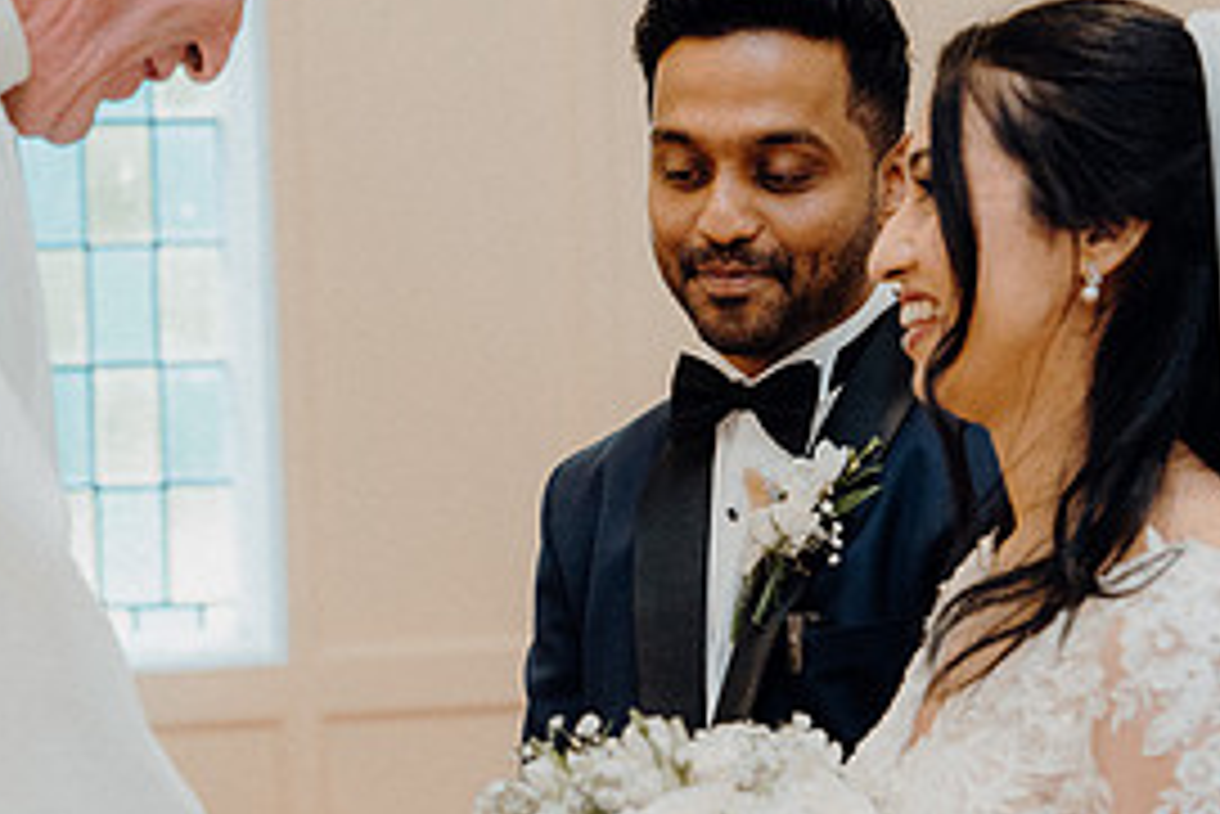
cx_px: 693
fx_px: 4577
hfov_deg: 15.2
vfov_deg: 10.2
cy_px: 474
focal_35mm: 135
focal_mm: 63
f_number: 3.5
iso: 2500
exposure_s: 1/250
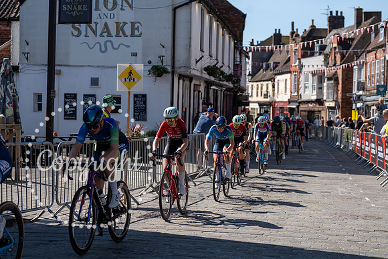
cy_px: 130
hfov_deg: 27.0
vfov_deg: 18.2
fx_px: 808
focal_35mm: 75
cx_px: 194
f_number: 3.5
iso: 100
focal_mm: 75
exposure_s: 1/1000
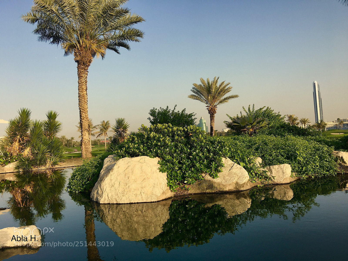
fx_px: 292
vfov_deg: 48.2
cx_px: 174
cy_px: 130
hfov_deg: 61.7
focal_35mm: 29
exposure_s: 1/732
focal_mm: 4.15
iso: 25
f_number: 2.2
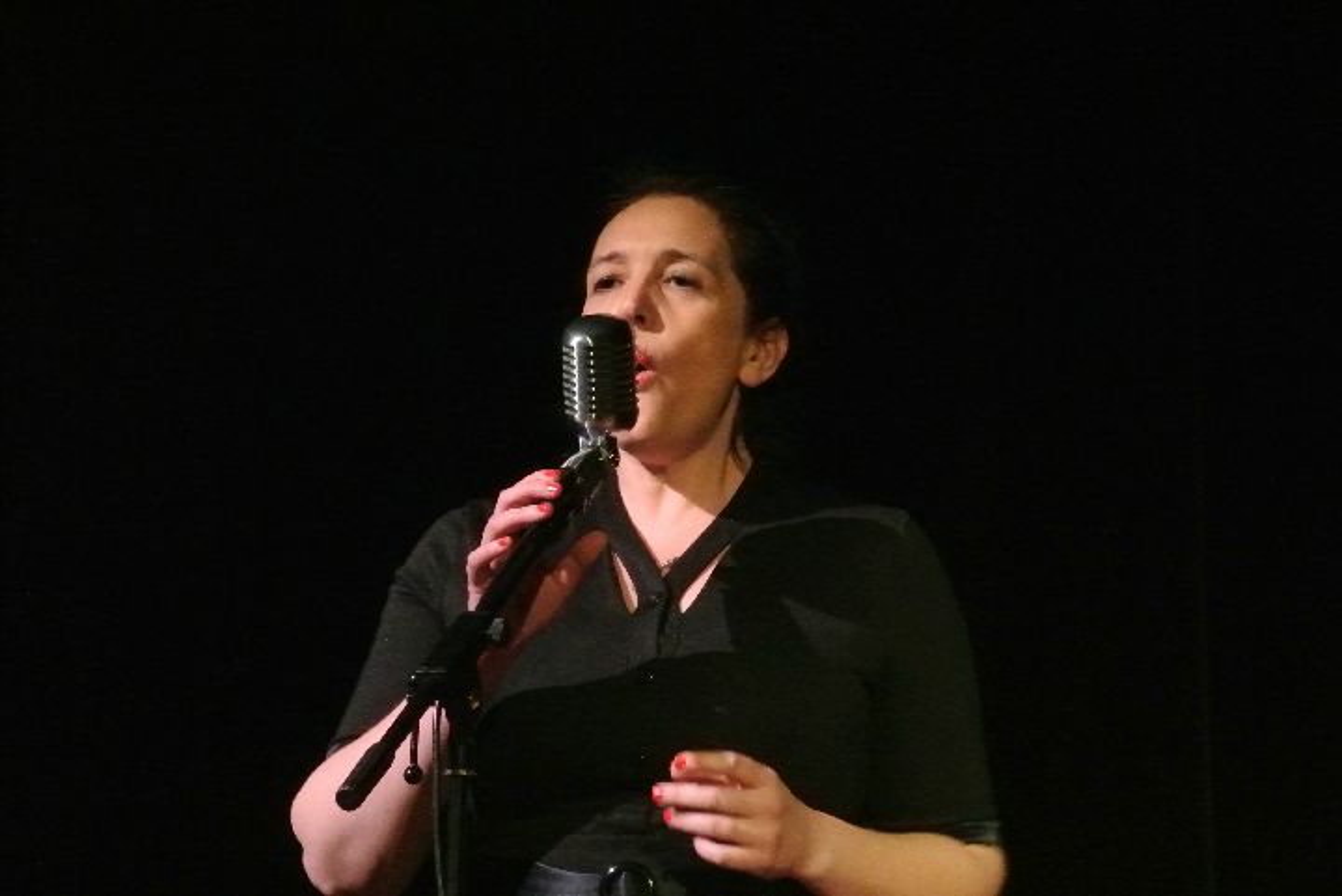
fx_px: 11078
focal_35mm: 297
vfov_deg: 4.6
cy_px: 448
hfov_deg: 6.9
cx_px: 671
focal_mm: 110
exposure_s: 1/30
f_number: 10
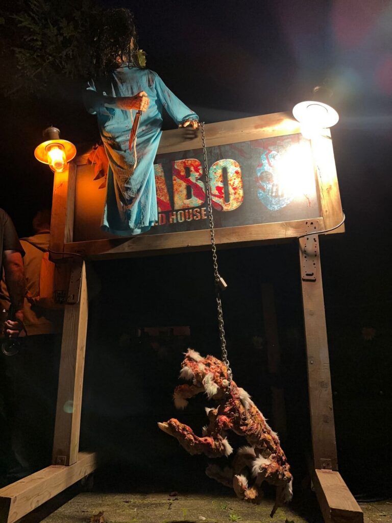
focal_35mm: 24
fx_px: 362
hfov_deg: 56.8
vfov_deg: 71.6
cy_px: 262
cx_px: 196
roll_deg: +1.7
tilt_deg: +18.1
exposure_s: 1/40
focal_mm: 6.86
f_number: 1.78
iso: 1000
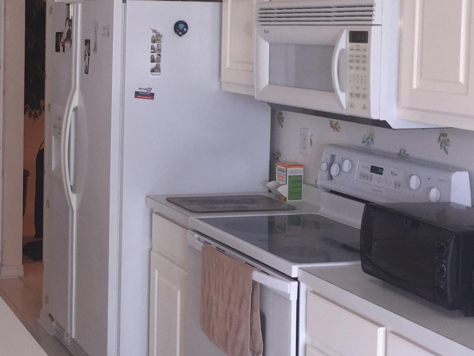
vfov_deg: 21.4
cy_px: 90
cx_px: 35
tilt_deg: -4.7
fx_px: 931
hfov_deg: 27.4
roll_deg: -1.6
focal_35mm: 68
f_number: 2.2
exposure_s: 1/30
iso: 50
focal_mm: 4.15
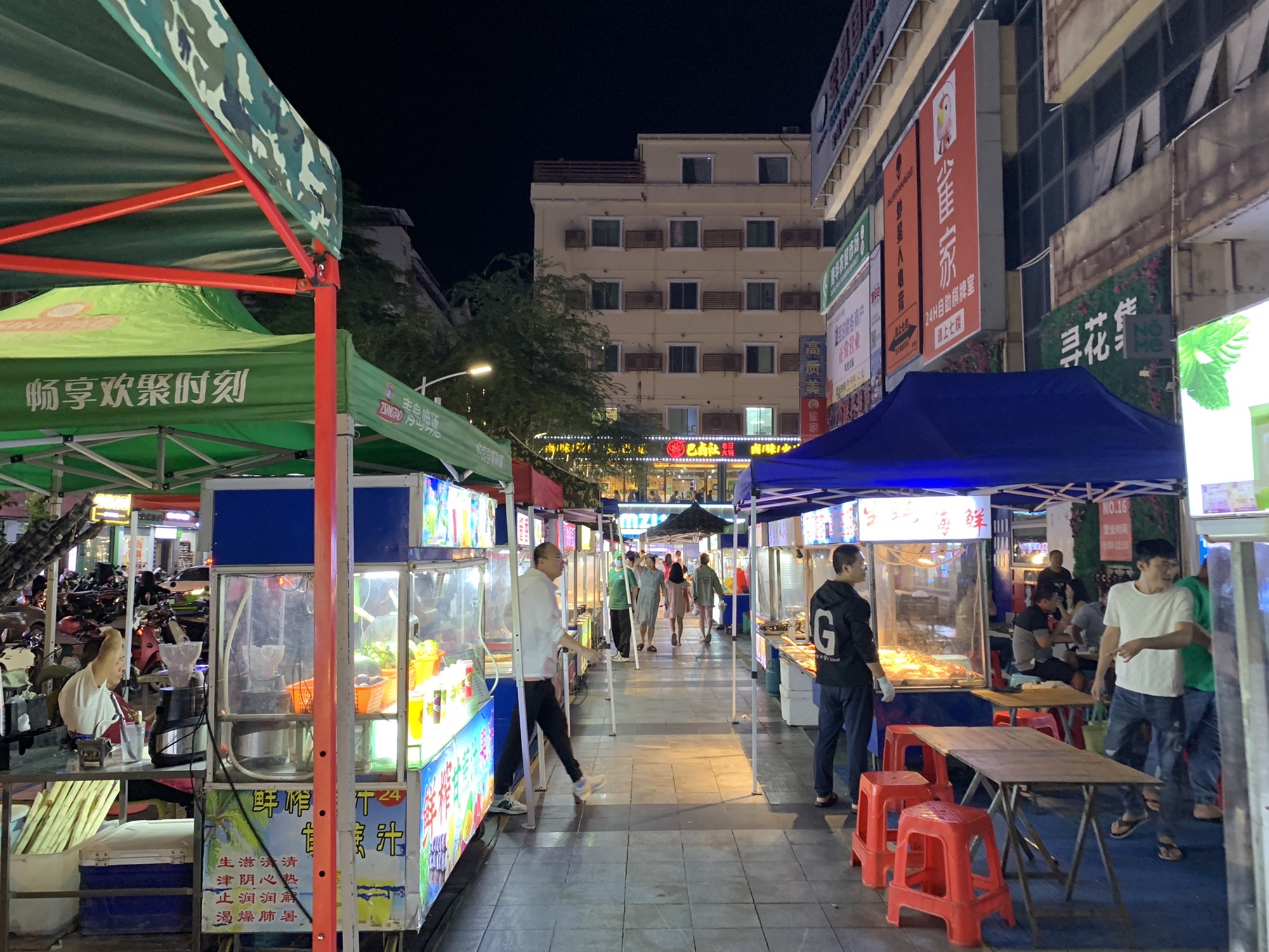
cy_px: 476
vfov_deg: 53.1
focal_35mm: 26
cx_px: 634
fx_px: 953
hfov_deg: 67.3
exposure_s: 1/50
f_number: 1.8
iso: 160
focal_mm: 4.25
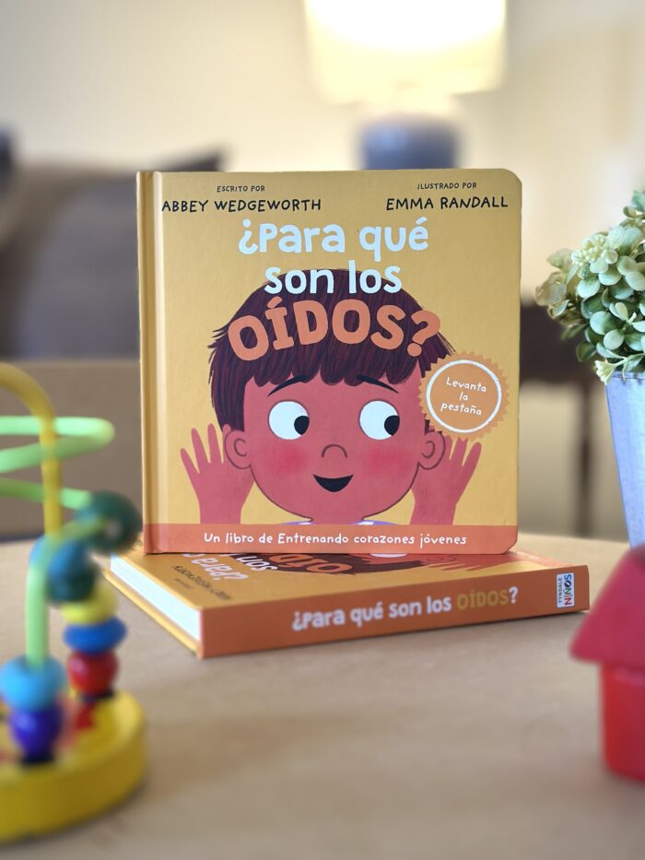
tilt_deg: -4.2
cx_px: 322
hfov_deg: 30.3
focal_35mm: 48
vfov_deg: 39.7
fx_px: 1192
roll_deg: +0.5
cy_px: 430
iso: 250
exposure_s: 1/50
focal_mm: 6.86
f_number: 1.78
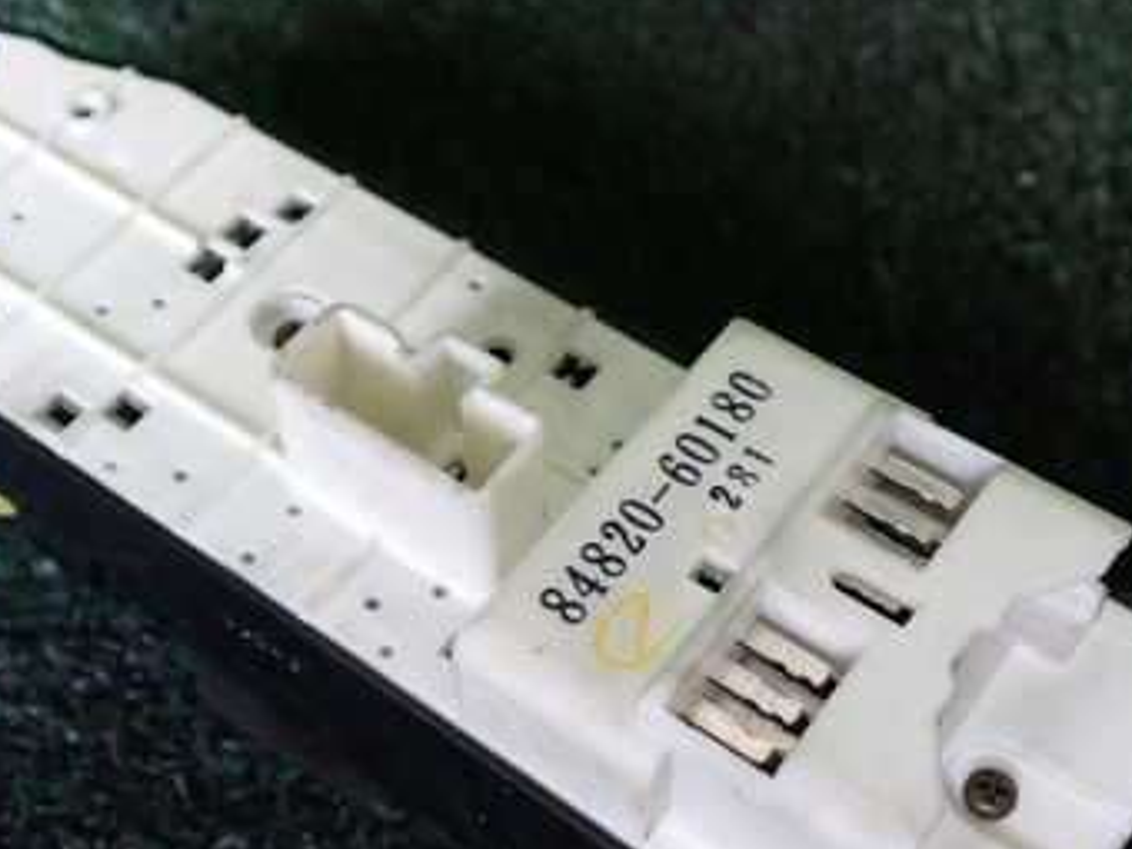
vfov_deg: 27.5
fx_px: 1733
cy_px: 516
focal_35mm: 53
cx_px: 476
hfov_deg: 36.1
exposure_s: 1/50
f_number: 2.3
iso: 200
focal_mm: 5.4
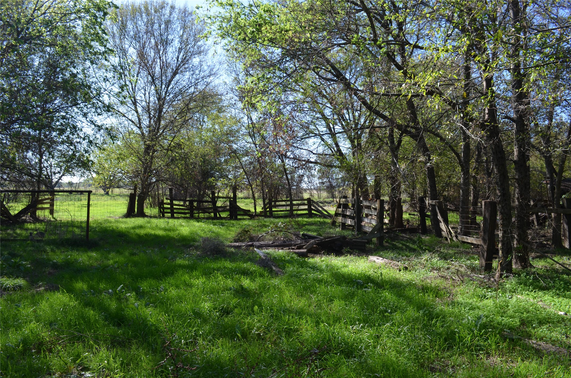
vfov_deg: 47.7
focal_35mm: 27
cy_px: 189
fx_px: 427
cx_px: 286
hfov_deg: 67.5
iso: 200
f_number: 7.1
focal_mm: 18
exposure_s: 1/200
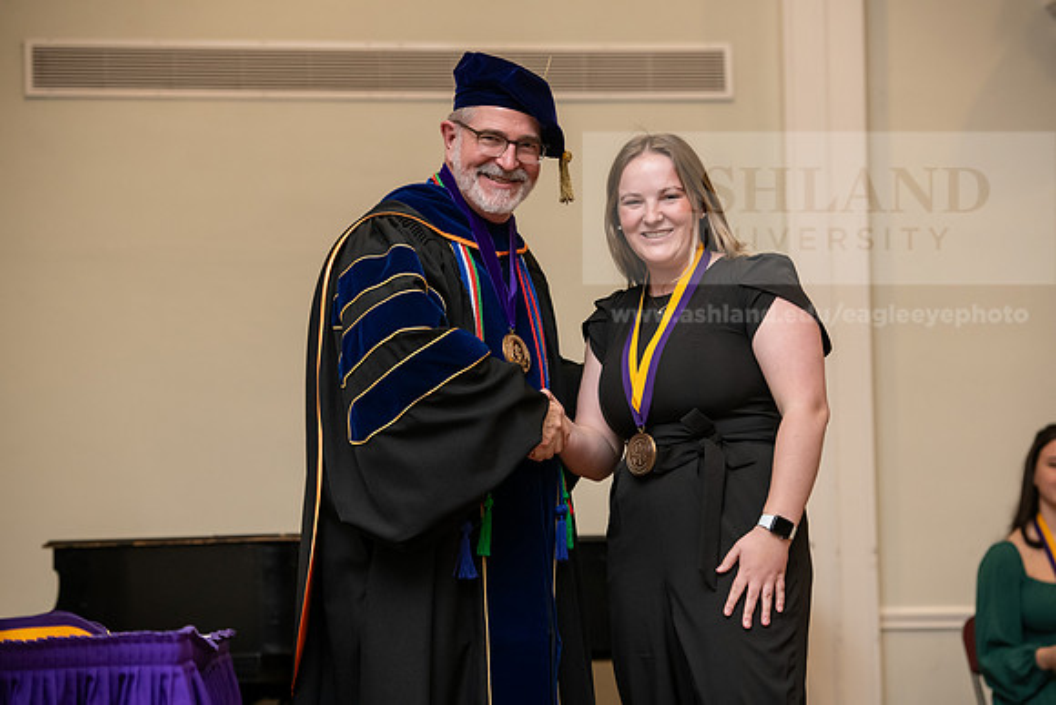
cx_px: 528
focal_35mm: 116
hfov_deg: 17.6
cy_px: 352
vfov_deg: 11.8
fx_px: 3403
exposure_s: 1/200
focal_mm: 116
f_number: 4
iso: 2000
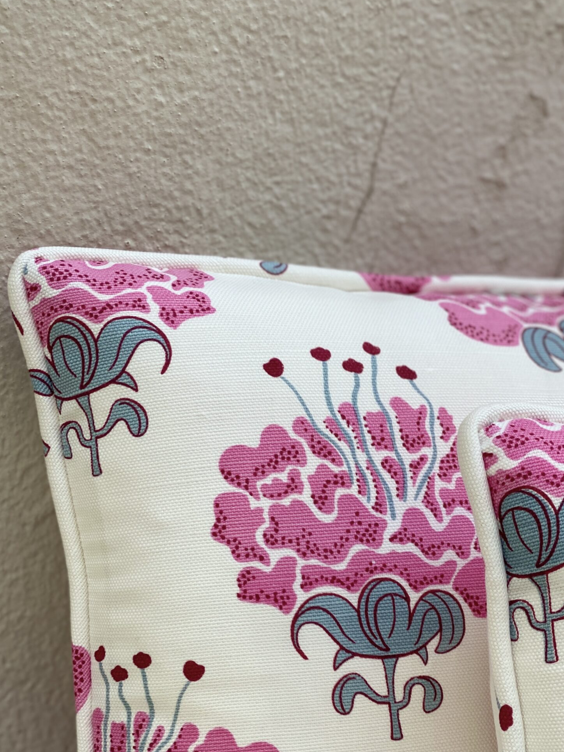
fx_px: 1499
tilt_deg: -17.9
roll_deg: -10.8
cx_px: 337
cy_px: 481
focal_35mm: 69
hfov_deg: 21.3
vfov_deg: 28.0
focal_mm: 6
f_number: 2
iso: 25
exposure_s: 1/122
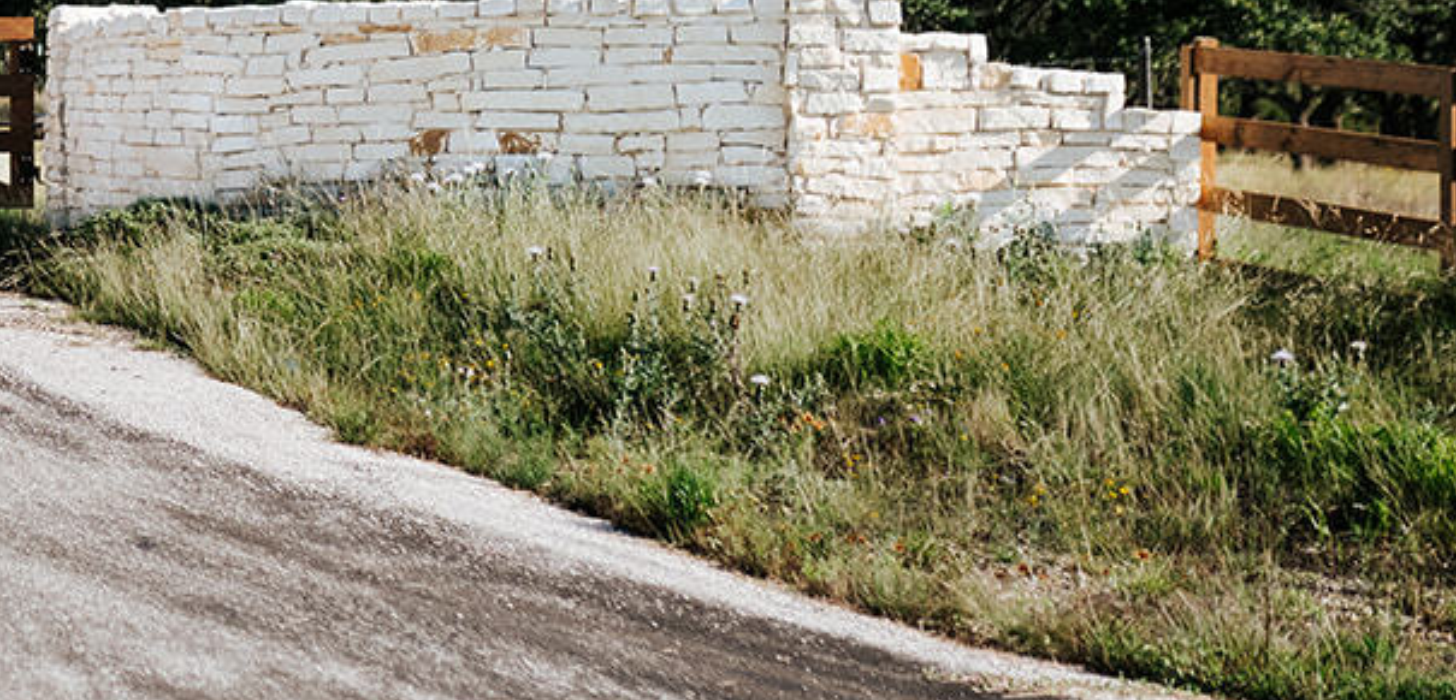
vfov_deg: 10.5
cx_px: -415
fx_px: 3809
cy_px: 190
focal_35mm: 102
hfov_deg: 19.9
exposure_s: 1/5000
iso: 125
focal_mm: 35
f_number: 2.2
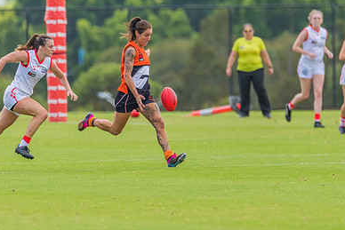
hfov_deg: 2.2
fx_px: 9050
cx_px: 192
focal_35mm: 944
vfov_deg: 1.5
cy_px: 114
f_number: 7.1
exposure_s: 1/1600
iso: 800
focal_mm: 600
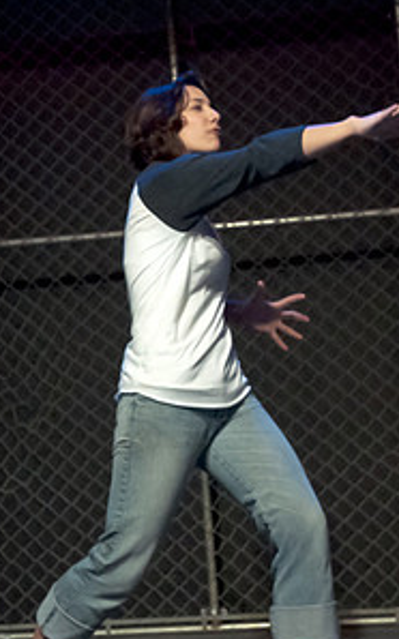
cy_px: 310
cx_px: 60
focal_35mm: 95
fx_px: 1654
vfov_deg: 21.9
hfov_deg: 13.7
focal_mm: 32
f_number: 4
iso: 6400
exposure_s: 1/100
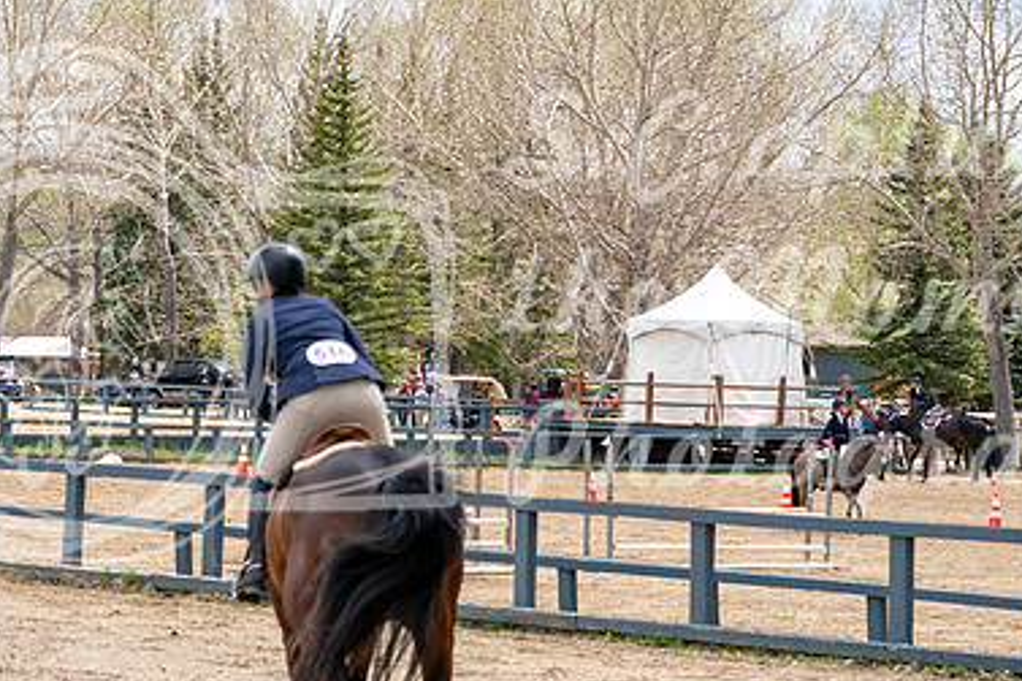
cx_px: 453
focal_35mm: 154
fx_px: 4370
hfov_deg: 13.3
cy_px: 303
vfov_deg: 8.9
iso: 100
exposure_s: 1/320
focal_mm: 100
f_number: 5.6
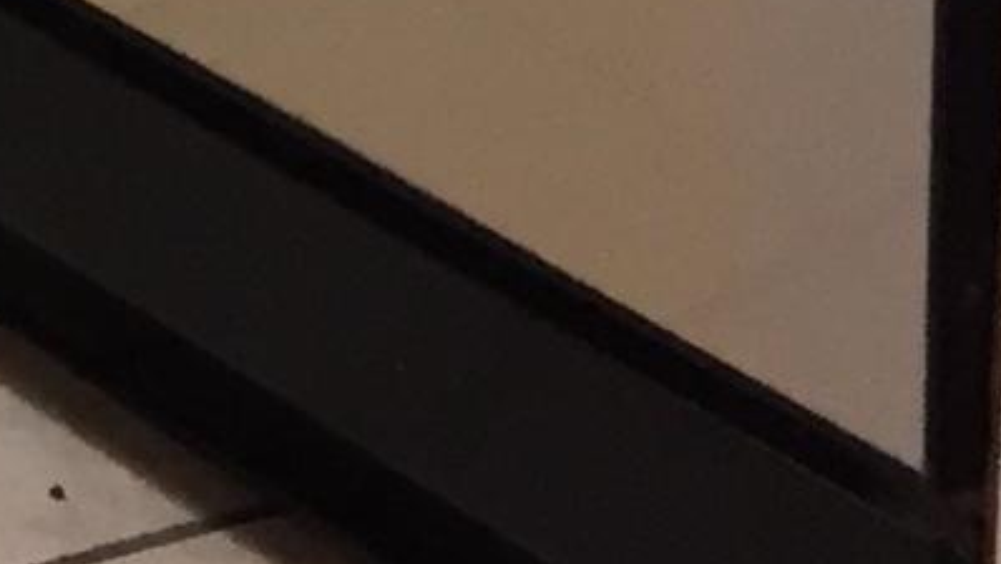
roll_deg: -1.4
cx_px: -1856
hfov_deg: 8.0
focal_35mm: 238
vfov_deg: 4.4
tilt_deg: -6.3
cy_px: -2196
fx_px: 6318
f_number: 2.2
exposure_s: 1/30
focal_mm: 4.15
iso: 100
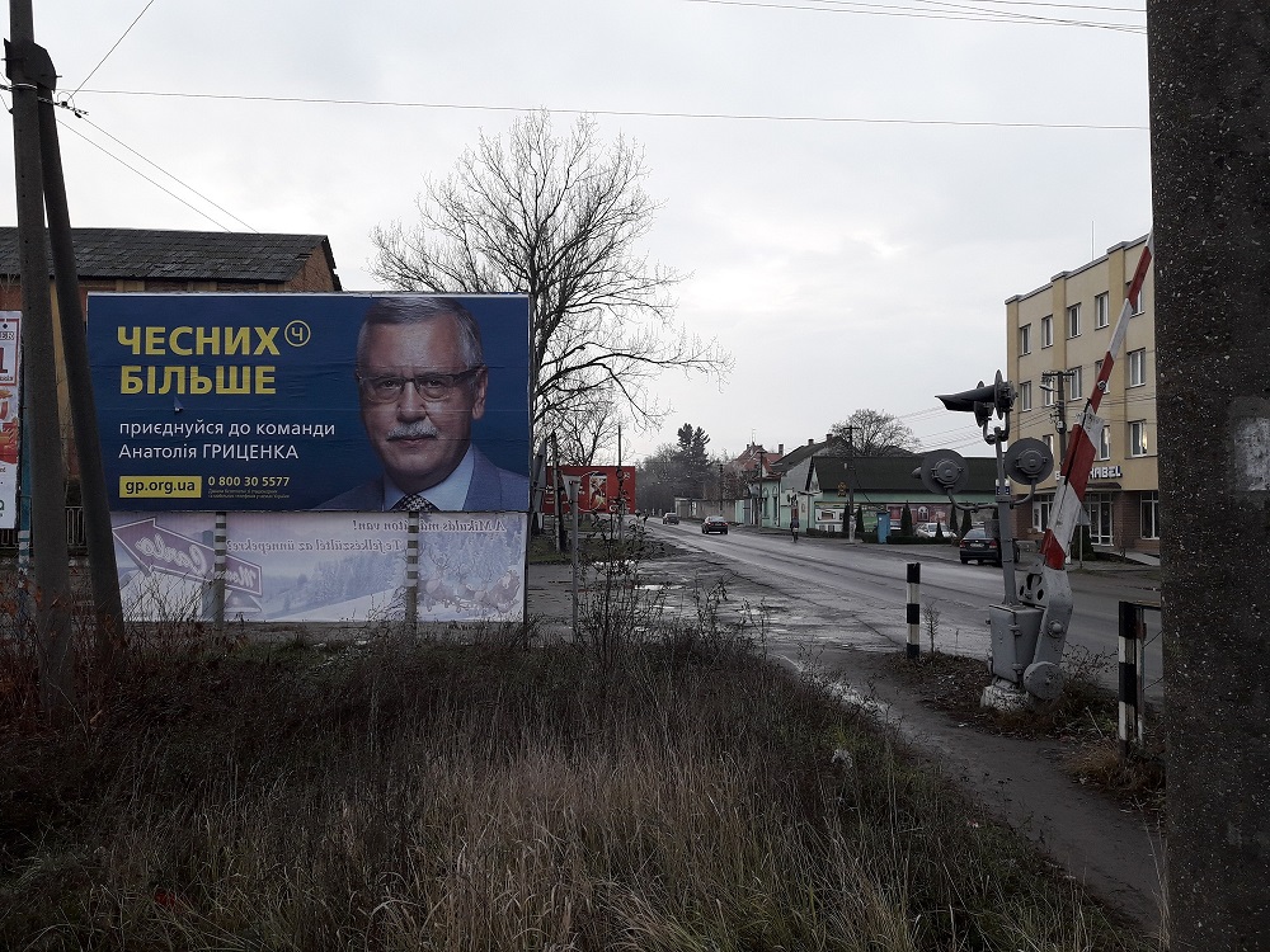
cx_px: 635
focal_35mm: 28
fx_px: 1027
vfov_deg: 49.7
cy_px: 476
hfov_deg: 63.4
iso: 40
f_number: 1.9
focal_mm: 3.7
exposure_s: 1/129
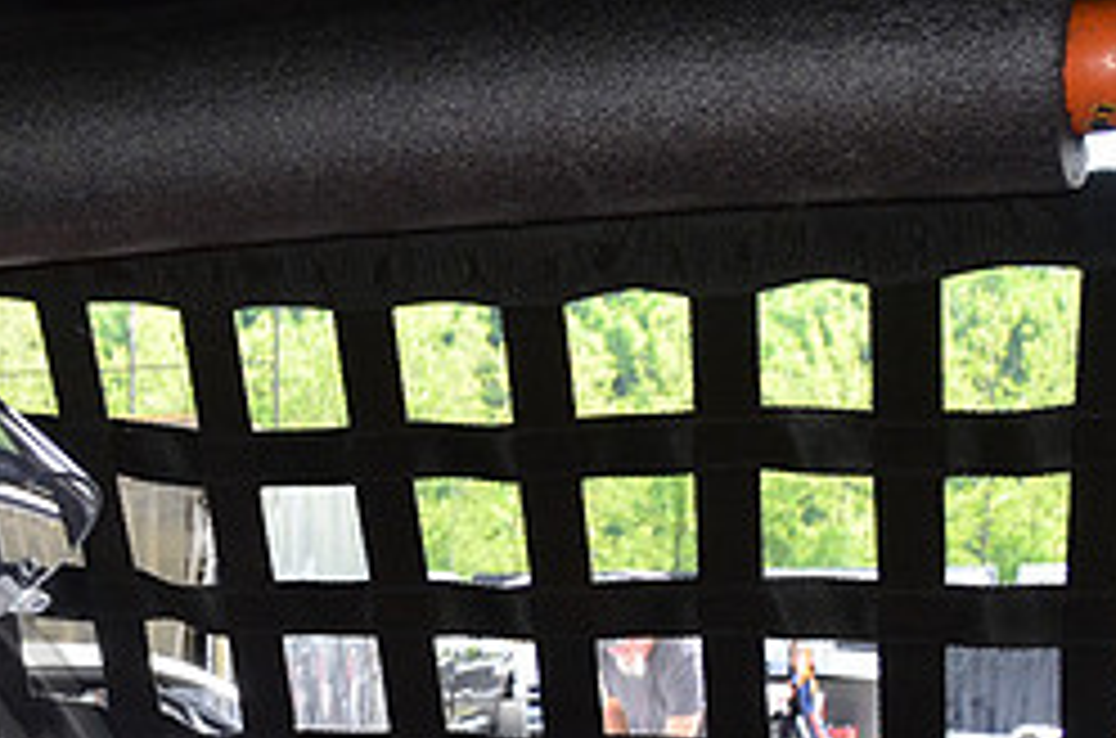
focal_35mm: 87
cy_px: 1044
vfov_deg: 14.7
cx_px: -446
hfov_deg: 20.7
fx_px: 2690
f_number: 8
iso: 1000
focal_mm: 18
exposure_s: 1/320
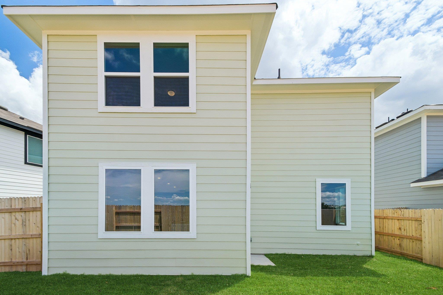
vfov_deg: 77.3
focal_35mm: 15
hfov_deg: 100.4
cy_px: 148
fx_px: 185
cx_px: 222
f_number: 8
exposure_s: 1/800
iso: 400
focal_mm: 10
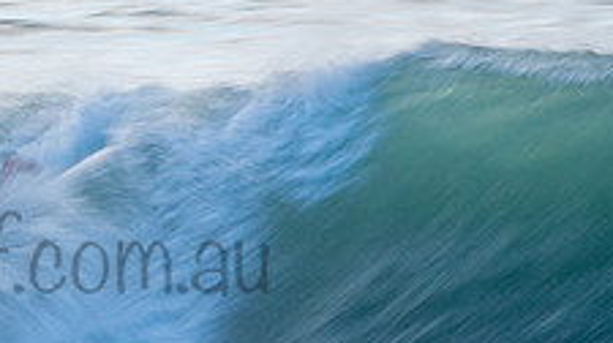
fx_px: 32945
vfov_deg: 0.6
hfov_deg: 1.1
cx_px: -19
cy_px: 230
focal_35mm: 2029
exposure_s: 1/20
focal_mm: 500
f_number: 32
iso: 200
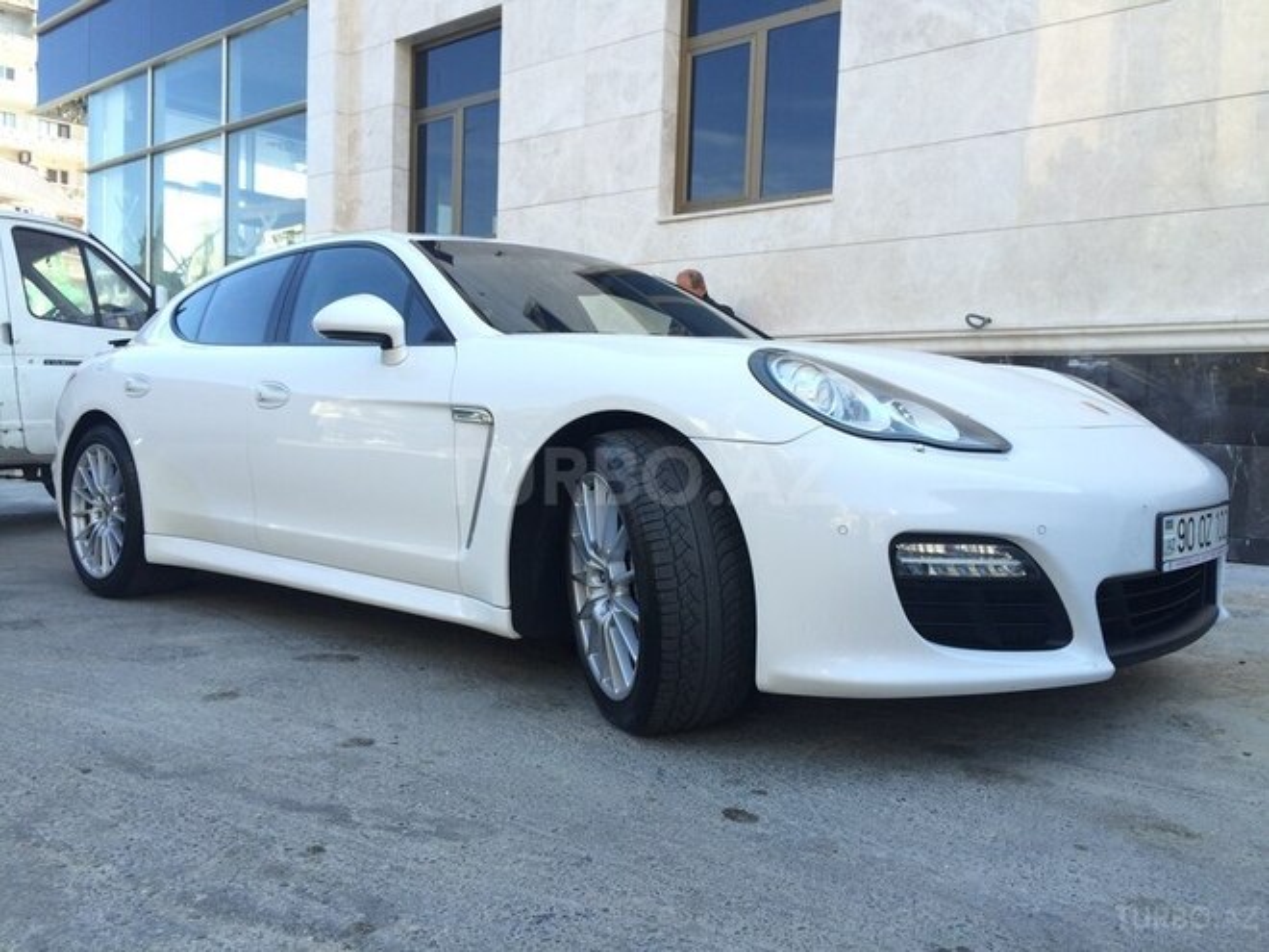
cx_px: 634
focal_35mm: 29
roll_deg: -1.7
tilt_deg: -5.1
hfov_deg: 61.7
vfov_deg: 48.2
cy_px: 476
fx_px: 1063
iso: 32
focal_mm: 4.15
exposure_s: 1/277
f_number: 2.2
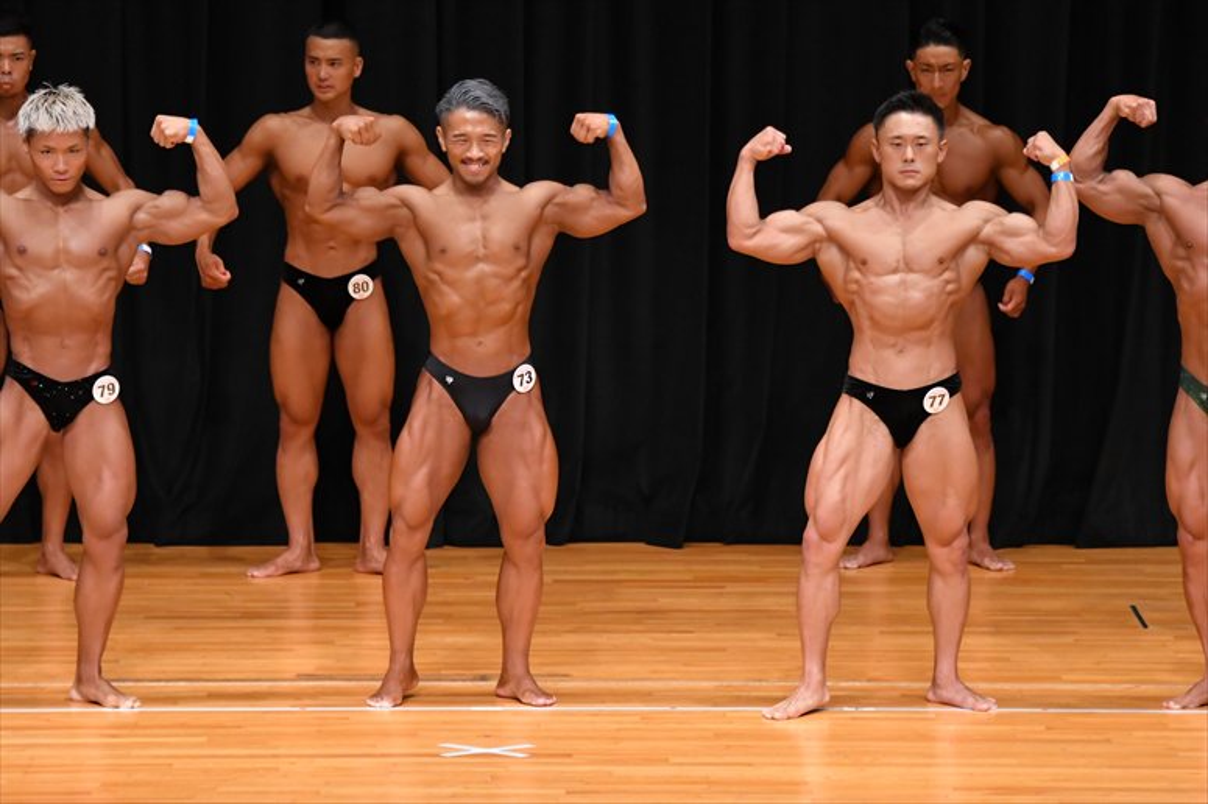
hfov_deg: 8.1
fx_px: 8553
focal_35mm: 255
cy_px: 402
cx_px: 604
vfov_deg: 5.4
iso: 4000
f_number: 5.6
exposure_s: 1/400
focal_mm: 170
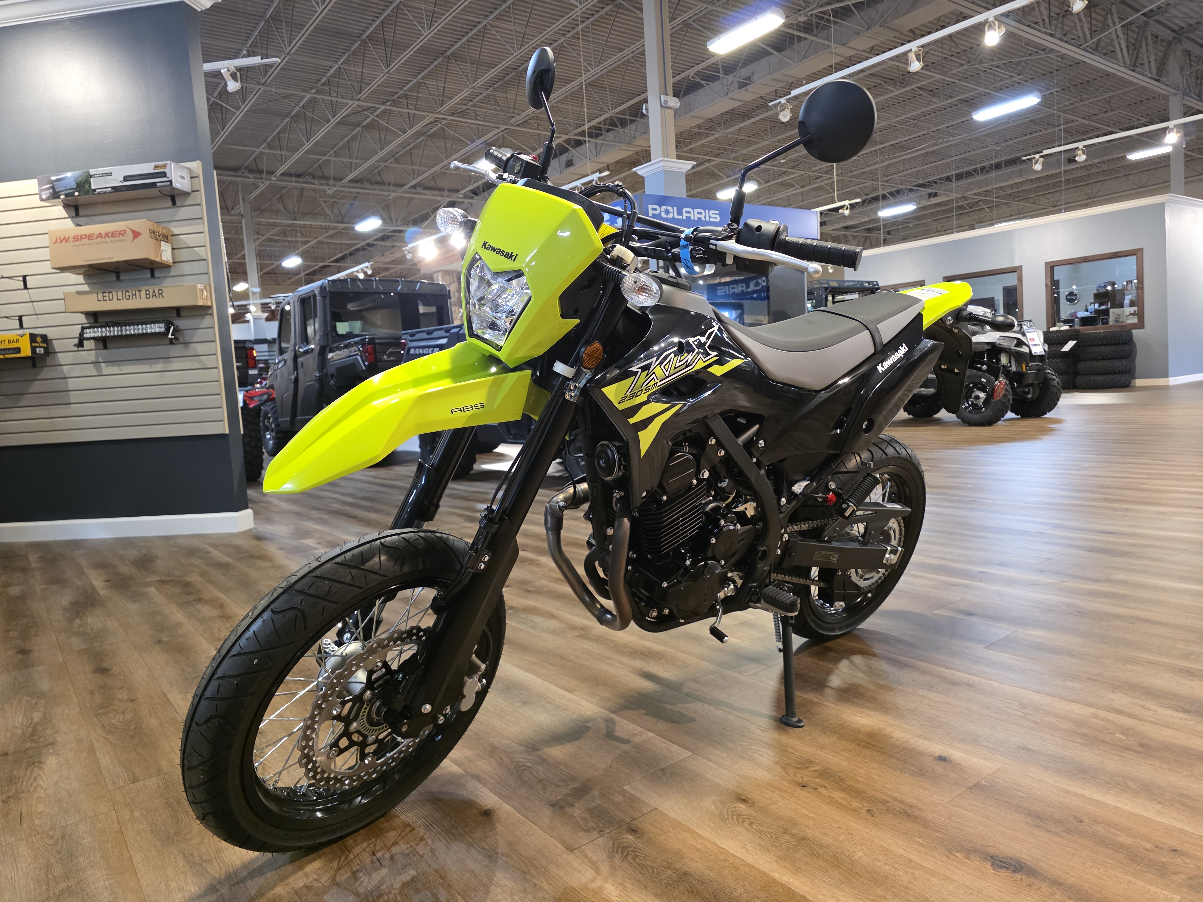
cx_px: 602
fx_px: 799
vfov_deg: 58.9
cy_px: 451
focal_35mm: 23
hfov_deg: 73.9
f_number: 1.7
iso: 1000
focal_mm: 6.3
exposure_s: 1/120
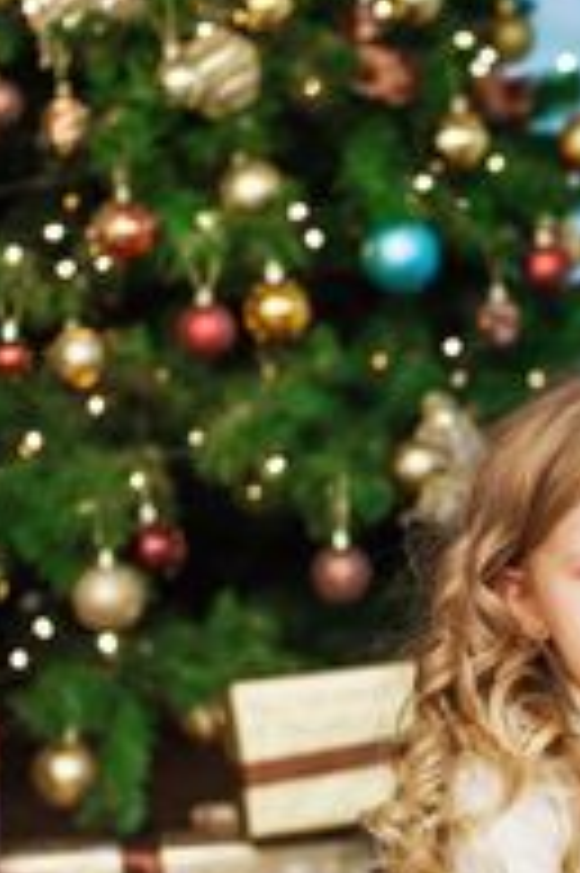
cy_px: 616
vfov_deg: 15.5
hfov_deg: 10.2
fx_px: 3195
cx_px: 668
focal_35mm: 132
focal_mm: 50
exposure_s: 1/200
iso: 200
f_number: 2.5
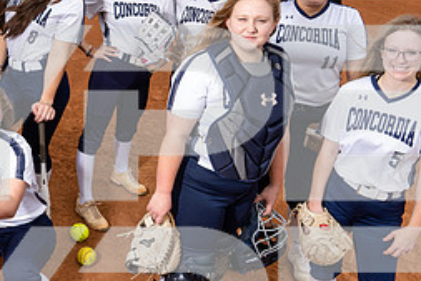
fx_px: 644
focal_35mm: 55
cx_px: 52
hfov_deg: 34.4
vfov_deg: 24.6
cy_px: 114
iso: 100
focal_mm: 24
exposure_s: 1/250
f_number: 6.3
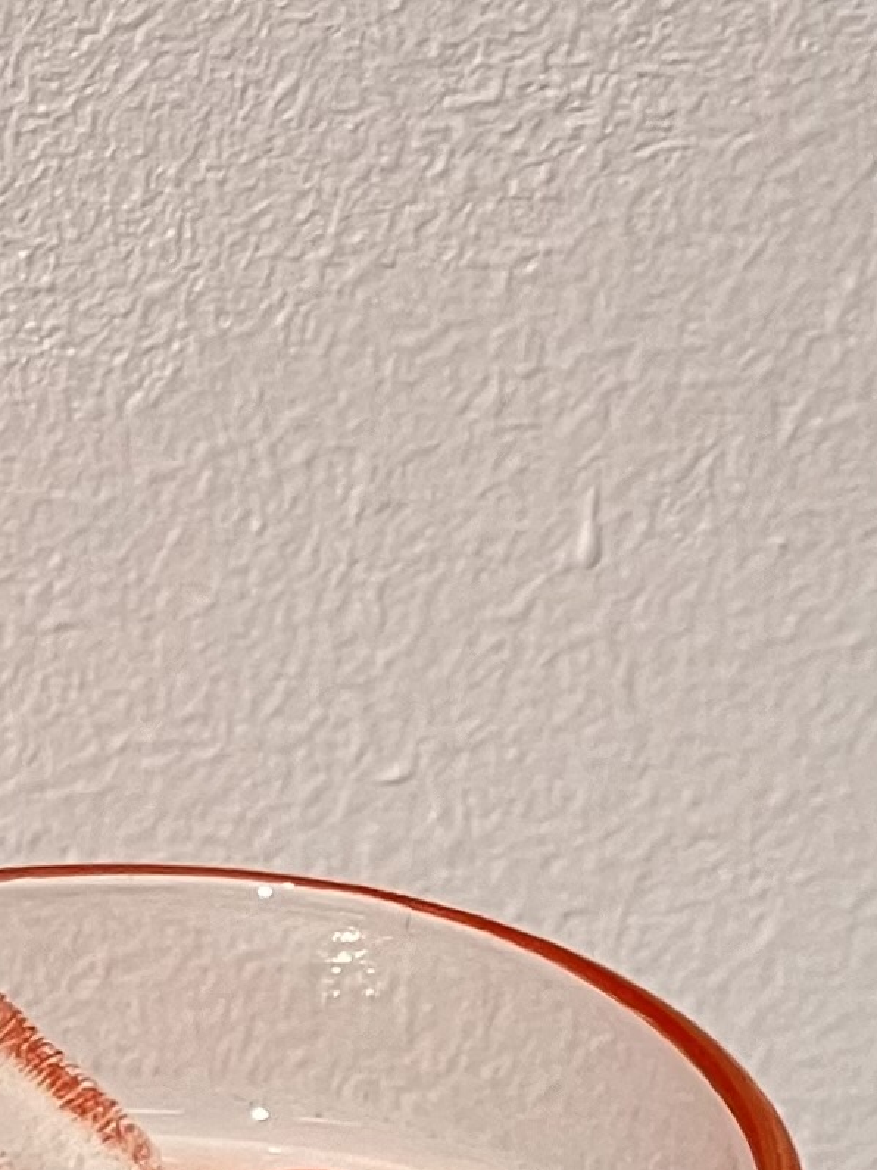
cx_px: 84
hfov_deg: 3.9
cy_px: 2286
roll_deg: -0.1
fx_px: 12941
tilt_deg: -33.4
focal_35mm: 383
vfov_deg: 5.1
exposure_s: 1/120
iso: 100
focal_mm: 9
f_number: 2.8
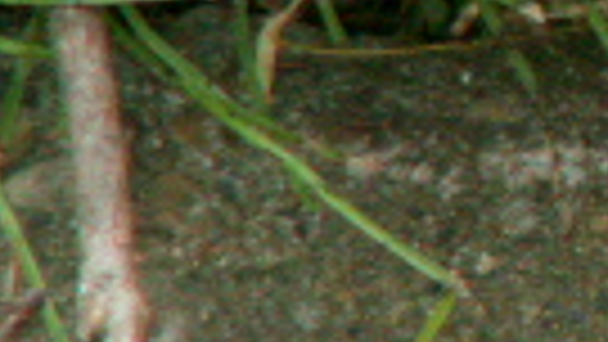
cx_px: 1175
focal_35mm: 2173
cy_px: -36
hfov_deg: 1.0
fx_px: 35039
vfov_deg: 0.6
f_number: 4.5
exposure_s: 1/100
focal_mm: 69.45
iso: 125
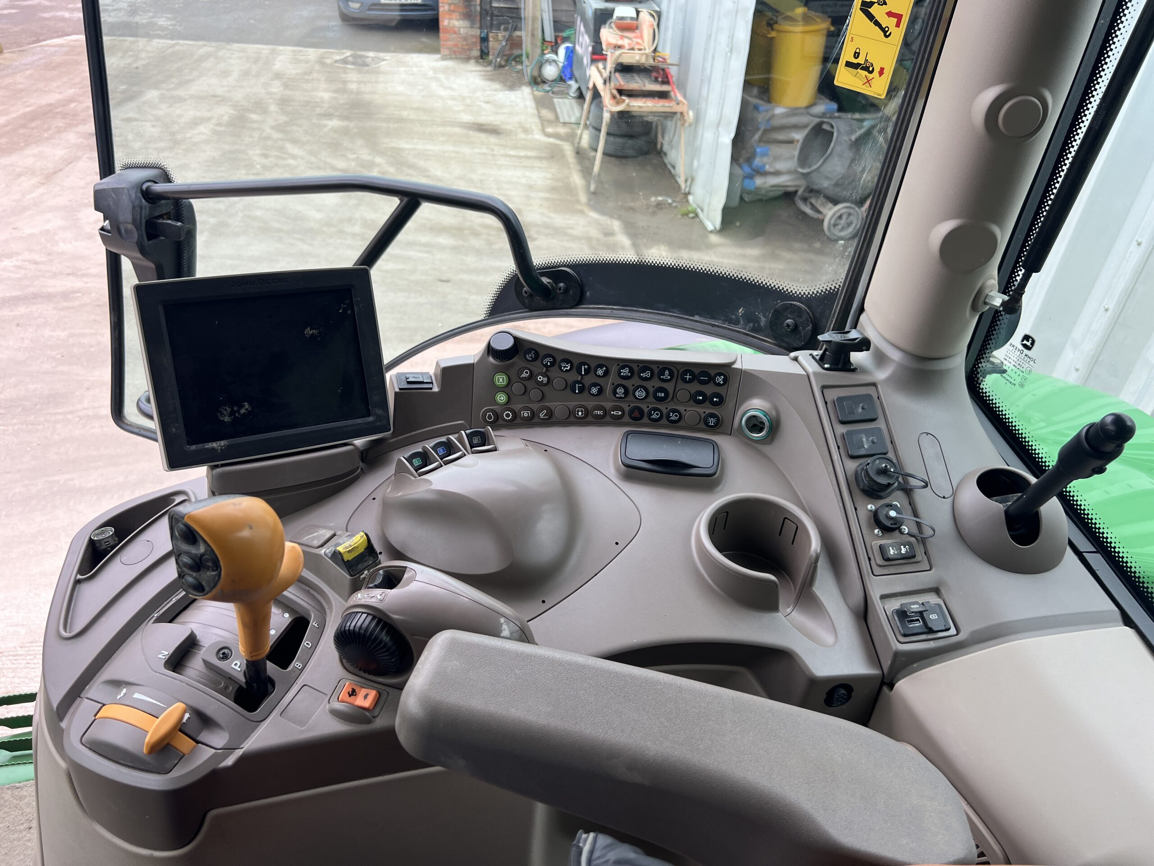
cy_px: 433
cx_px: 577
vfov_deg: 53.1
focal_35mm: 26
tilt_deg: -37.4
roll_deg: -2.8
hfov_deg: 67.3
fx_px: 867
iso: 40
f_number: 1.5
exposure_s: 1/253
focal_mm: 5.7
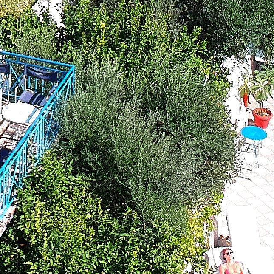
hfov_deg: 12.5
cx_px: -67
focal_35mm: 136
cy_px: -113
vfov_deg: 12.3
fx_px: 1218
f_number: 2.6
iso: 100
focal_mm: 4.49
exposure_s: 1/1000
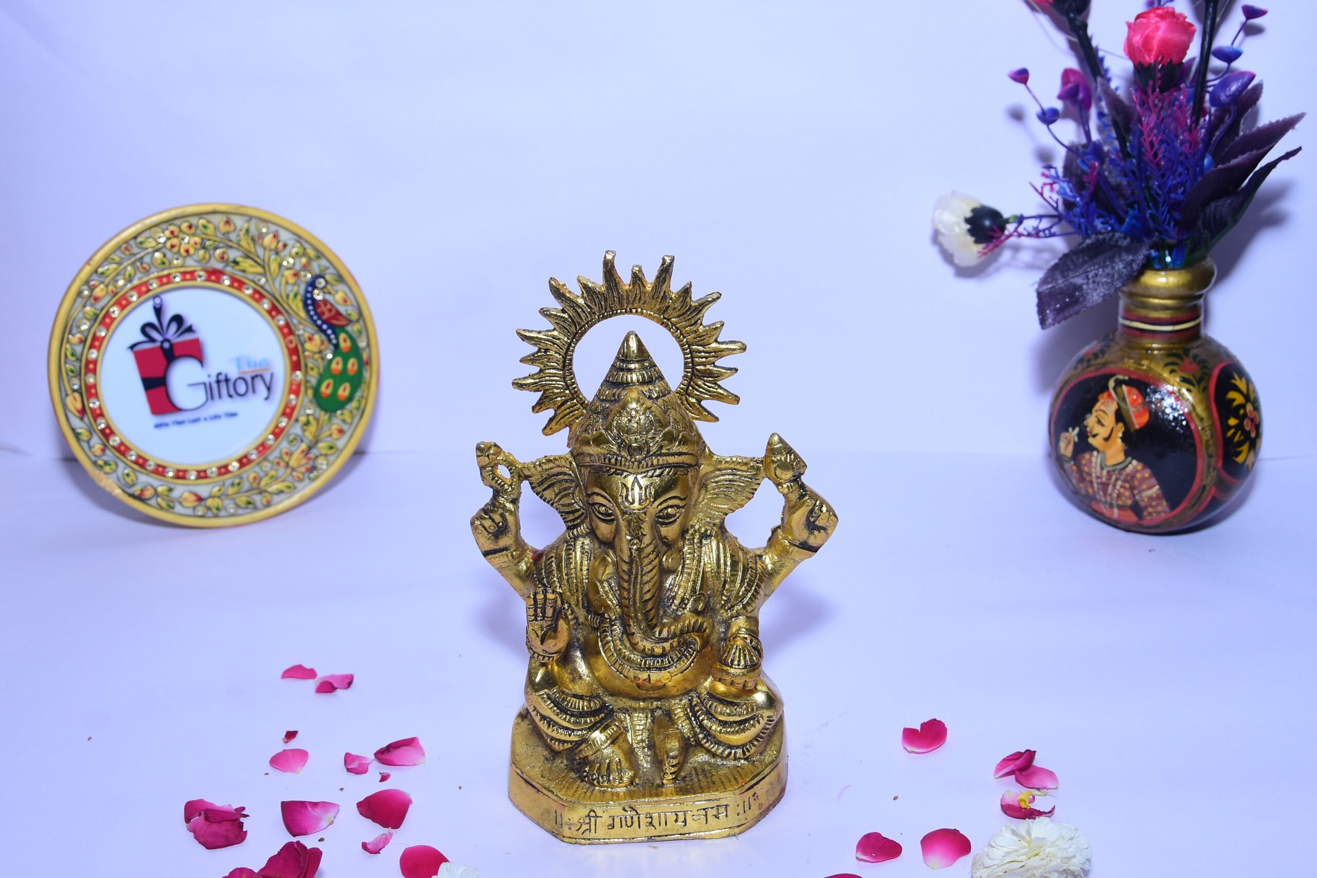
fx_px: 1646
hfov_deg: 43.6
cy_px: 439
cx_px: 658
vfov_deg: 29.9
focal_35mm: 45
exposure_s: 1/125
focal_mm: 30
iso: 320
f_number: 5
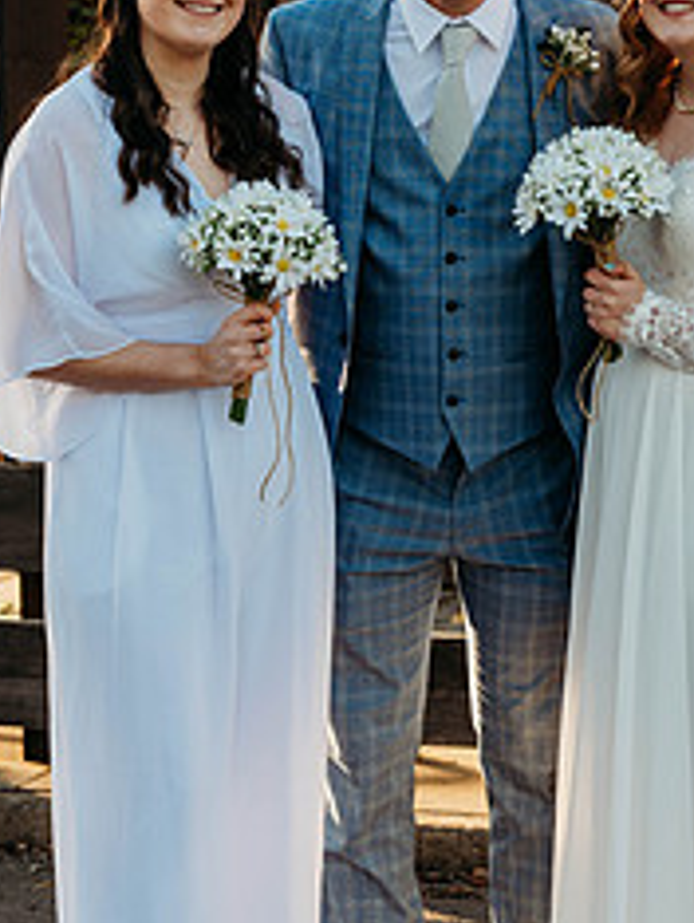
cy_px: 434
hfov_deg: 9.5
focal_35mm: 157
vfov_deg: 12.6
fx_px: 4189
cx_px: 495
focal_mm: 85
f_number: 4
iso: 100
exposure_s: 1/320
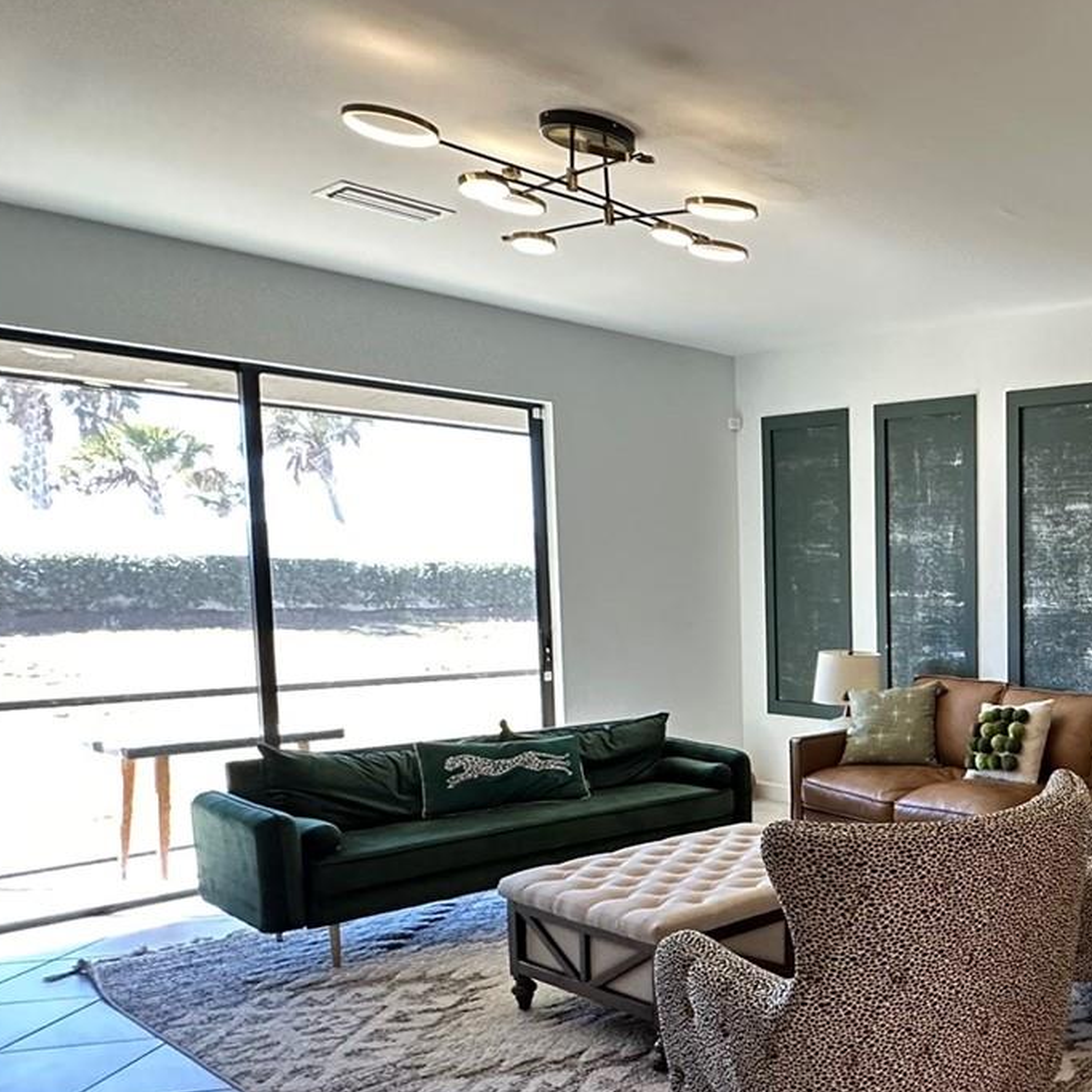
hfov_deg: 41.5
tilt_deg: -3.6
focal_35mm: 29
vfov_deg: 55.2
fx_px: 1035
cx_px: 1255
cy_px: 660
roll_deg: -1.0
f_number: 2.2
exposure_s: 1/120
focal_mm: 2.22
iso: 320
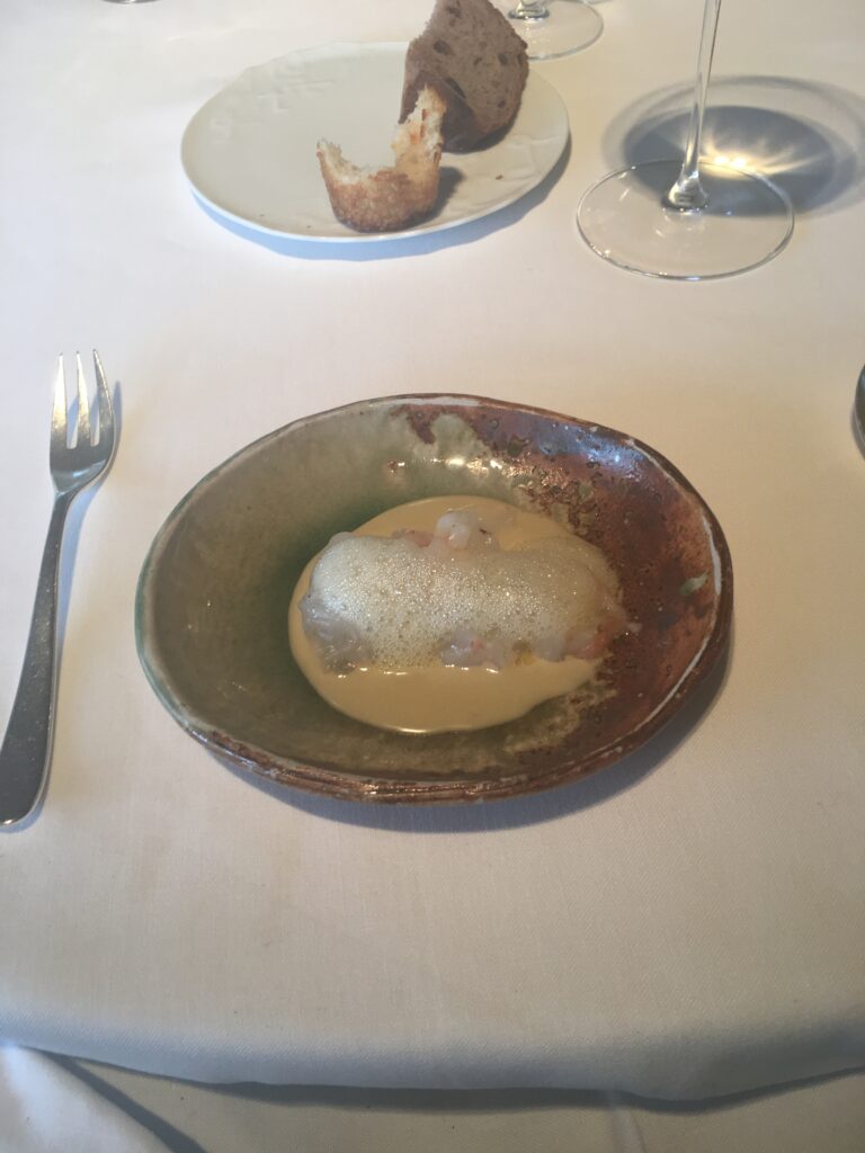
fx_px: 966
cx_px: 432
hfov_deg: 48.2
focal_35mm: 29
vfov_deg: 61.7
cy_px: 576
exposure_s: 1/33
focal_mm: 4.15
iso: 50
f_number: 2.2
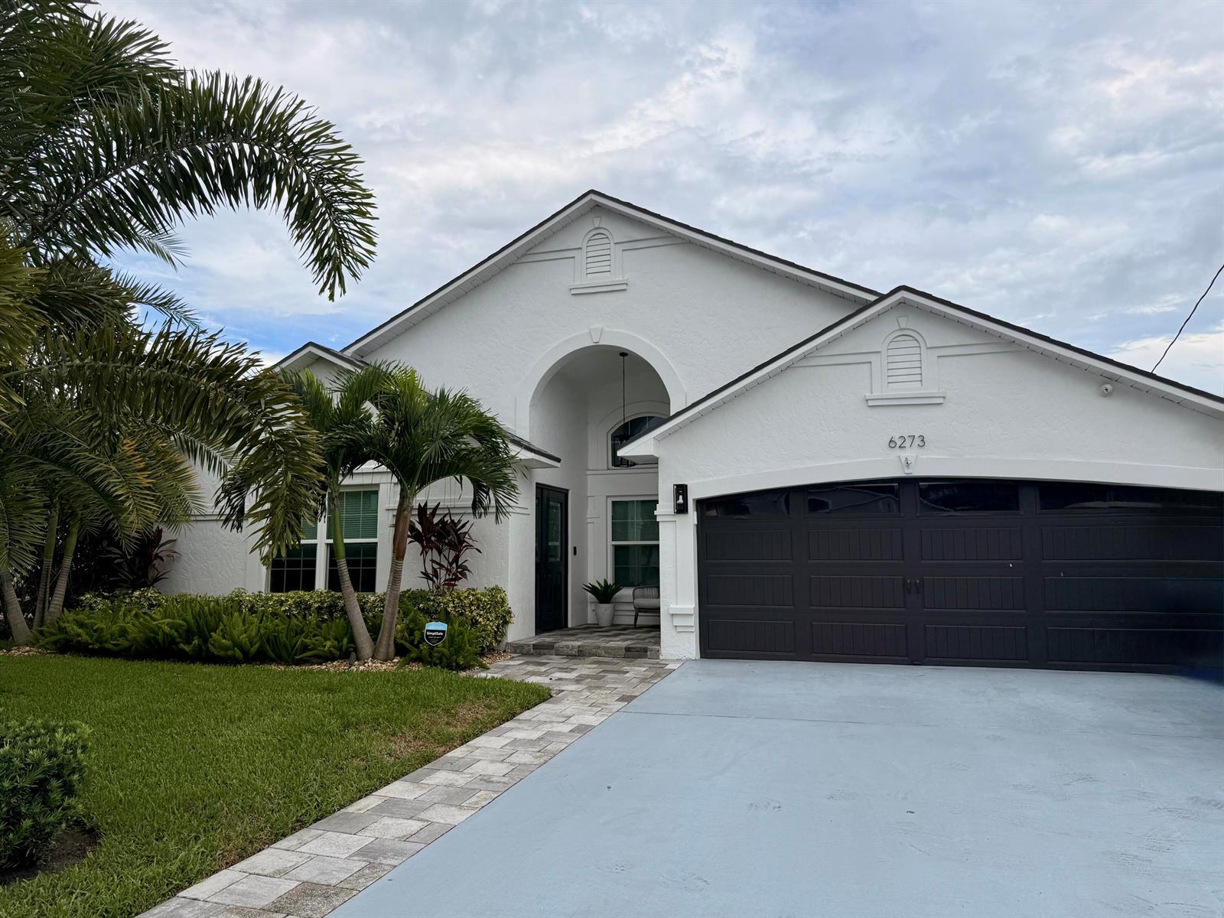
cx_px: 612
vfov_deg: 56.8
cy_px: 459
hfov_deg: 71.6
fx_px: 849
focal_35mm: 24
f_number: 1.78
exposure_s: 1/7353
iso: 80
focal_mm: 6.76
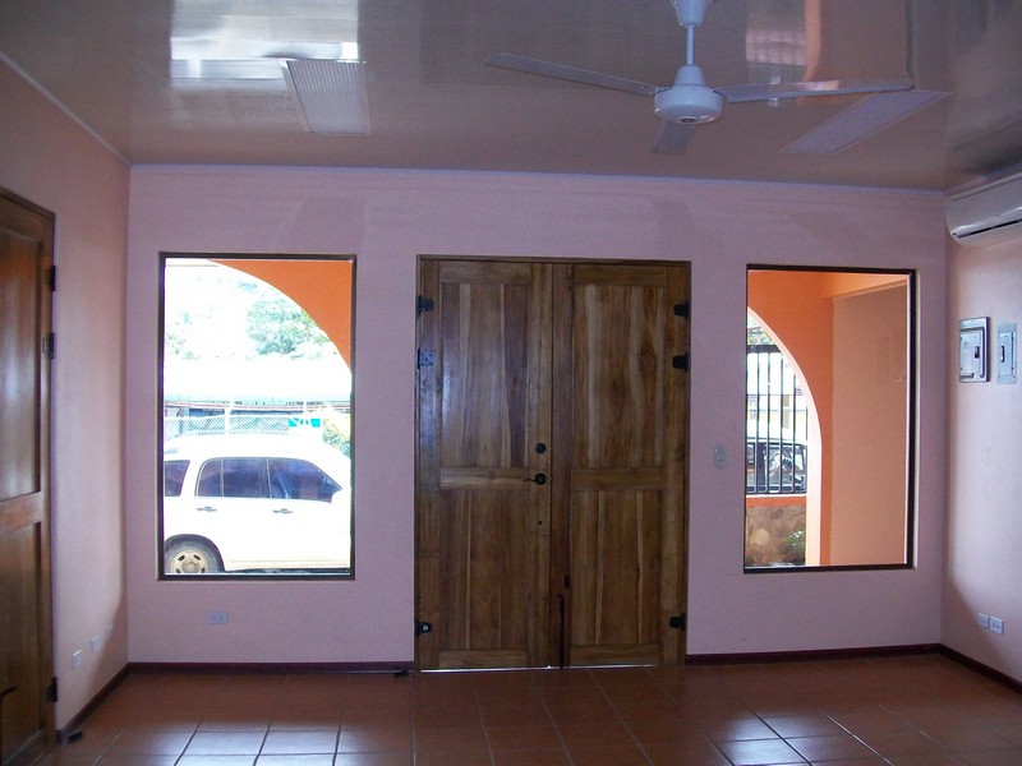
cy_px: 383
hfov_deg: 51.4
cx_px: 511
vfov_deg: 39.7
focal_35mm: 36
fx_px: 1063
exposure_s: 1/60
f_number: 2.7
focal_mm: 6
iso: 160
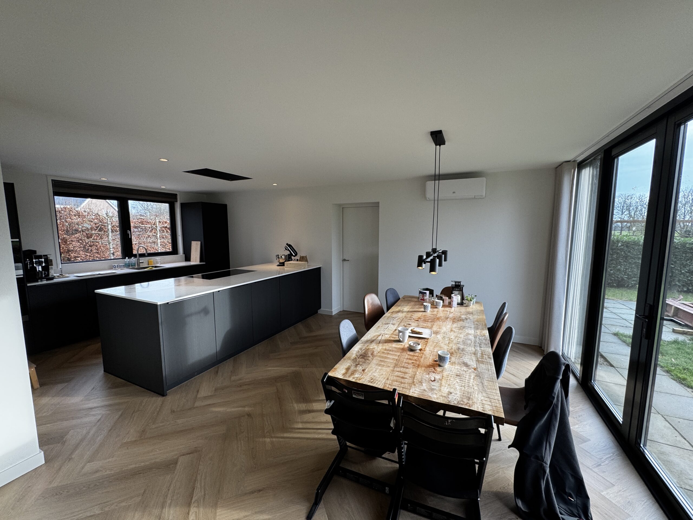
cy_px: 260
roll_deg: -0.1
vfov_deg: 85.7
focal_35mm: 14
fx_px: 280
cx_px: 346
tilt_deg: -6.6
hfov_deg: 102.1
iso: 125
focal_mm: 2.22
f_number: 2.2
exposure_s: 1/100
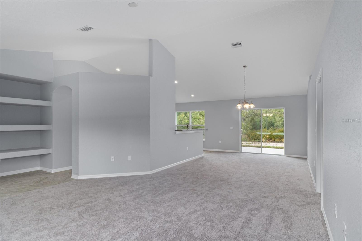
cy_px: 120
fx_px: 181
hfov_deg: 90.0
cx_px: 181
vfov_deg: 67.4
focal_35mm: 18
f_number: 8
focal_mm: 12
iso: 320
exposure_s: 1.3
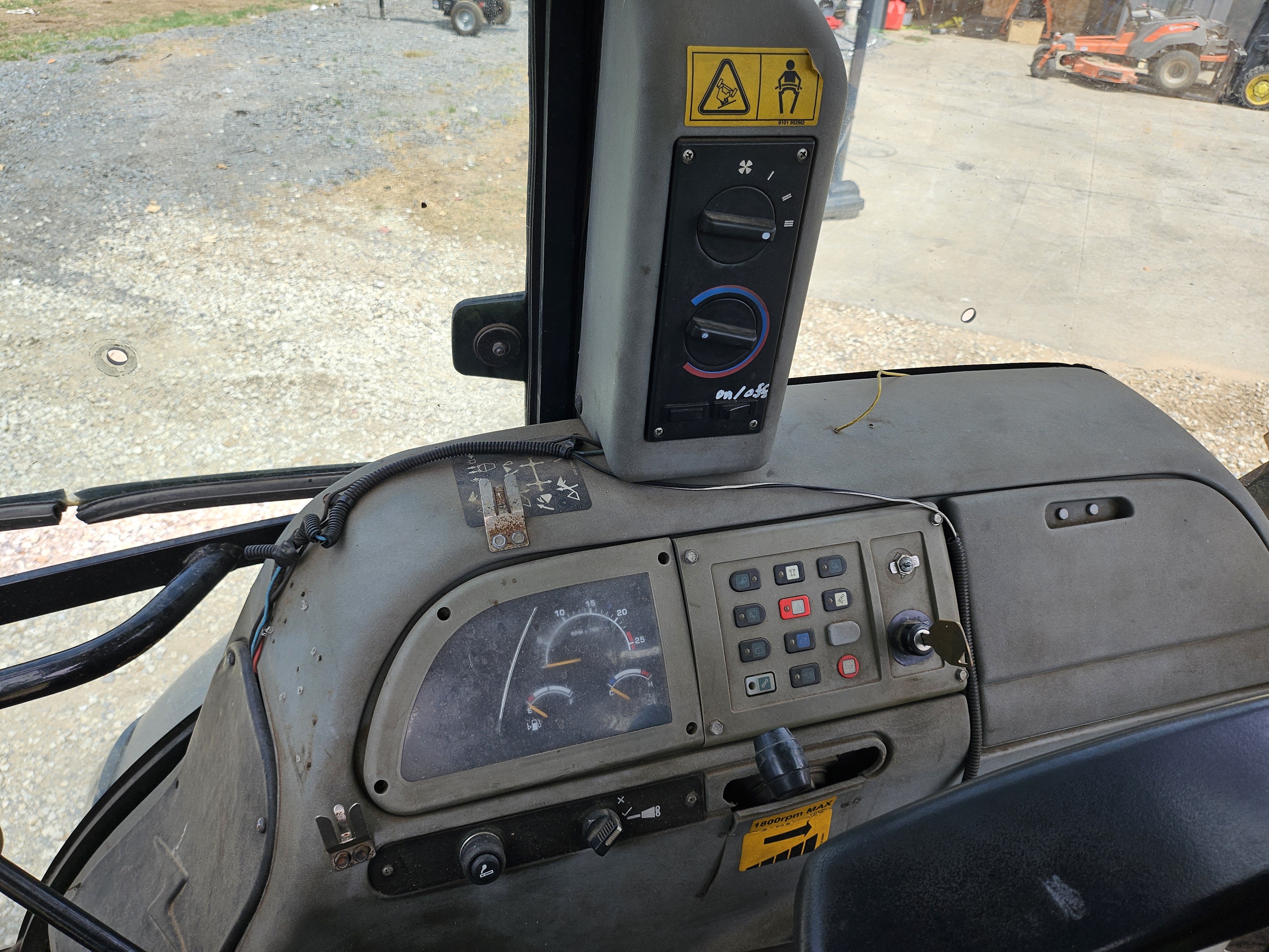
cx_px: 634
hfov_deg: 71.6
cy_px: 476
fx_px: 880
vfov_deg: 56.8
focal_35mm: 24
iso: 50
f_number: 1.8
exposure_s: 1/1391
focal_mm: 5
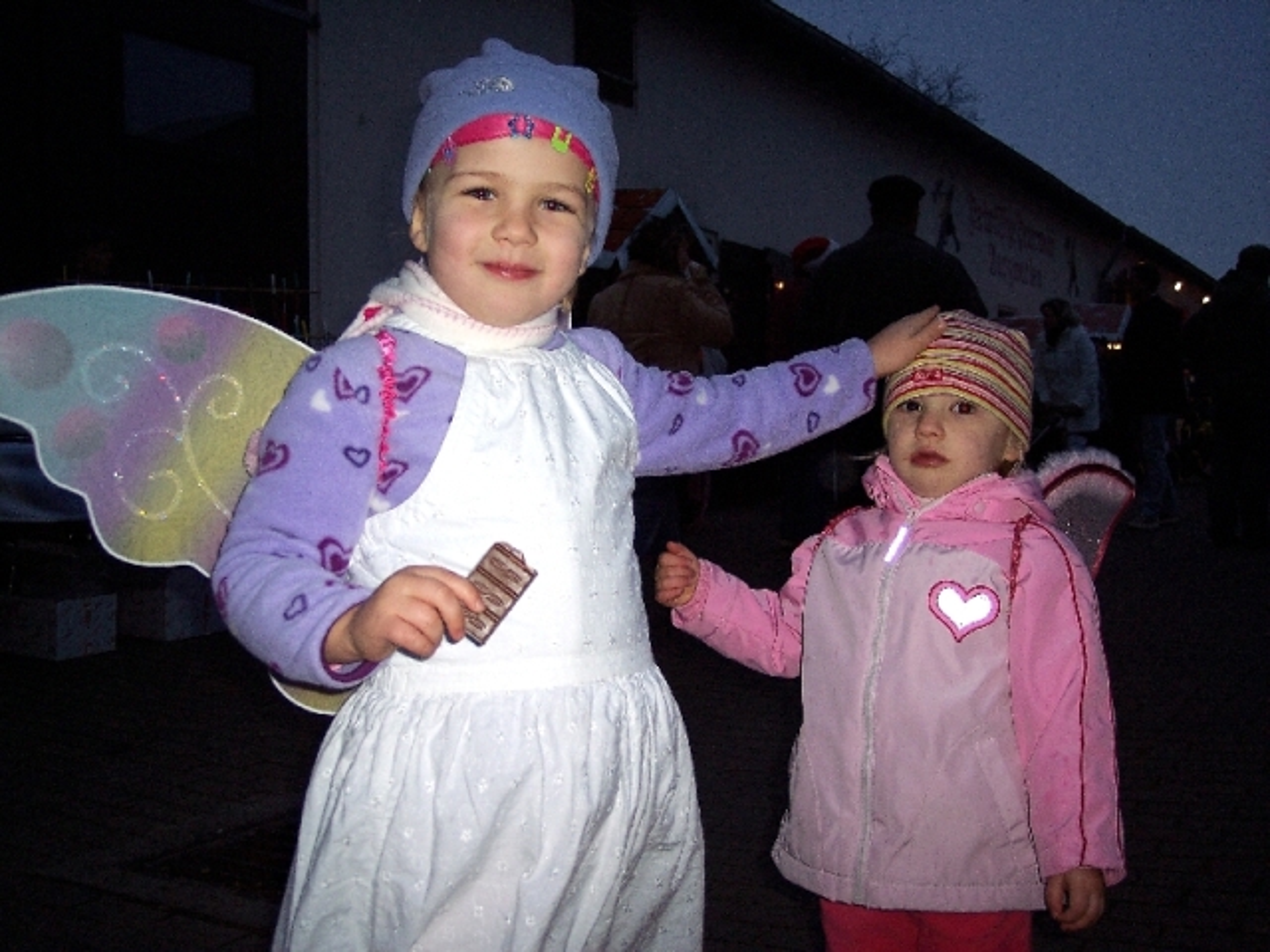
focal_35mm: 39
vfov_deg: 36.8
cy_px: 476
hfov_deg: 47.9
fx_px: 1431
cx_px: 635
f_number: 2.8
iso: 100
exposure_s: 1/60
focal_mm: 8
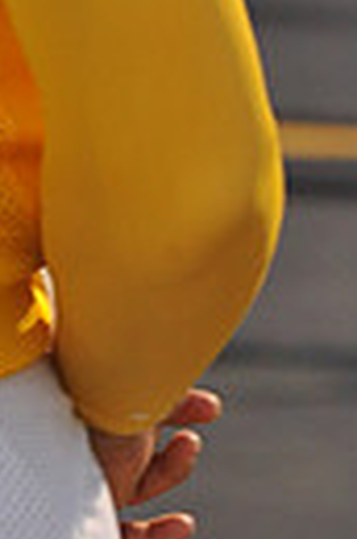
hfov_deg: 2.3
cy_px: -634
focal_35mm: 604
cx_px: -311
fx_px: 9032
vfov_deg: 3.4
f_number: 6.3
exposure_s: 1/100
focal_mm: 135
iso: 2000
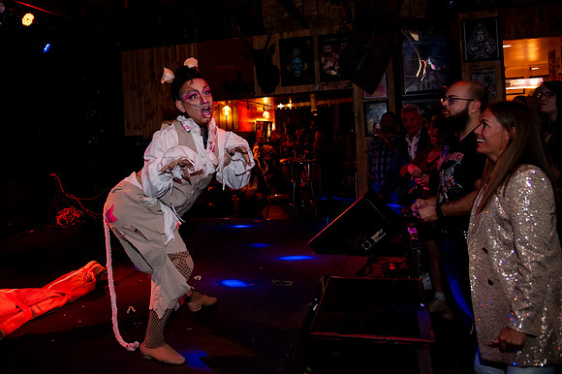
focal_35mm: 31
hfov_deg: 59.3
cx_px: 199
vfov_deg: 41.9
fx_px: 484
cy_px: 132
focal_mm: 24
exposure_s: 1/125
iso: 5000
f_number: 4
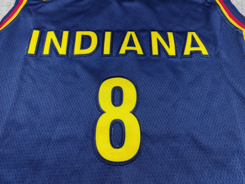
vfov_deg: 54.9
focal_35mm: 25
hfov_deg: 69.4
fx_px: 177
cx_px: 122
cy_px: 92
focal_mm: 5.3
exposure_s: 1/100
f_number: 1.9
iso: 125
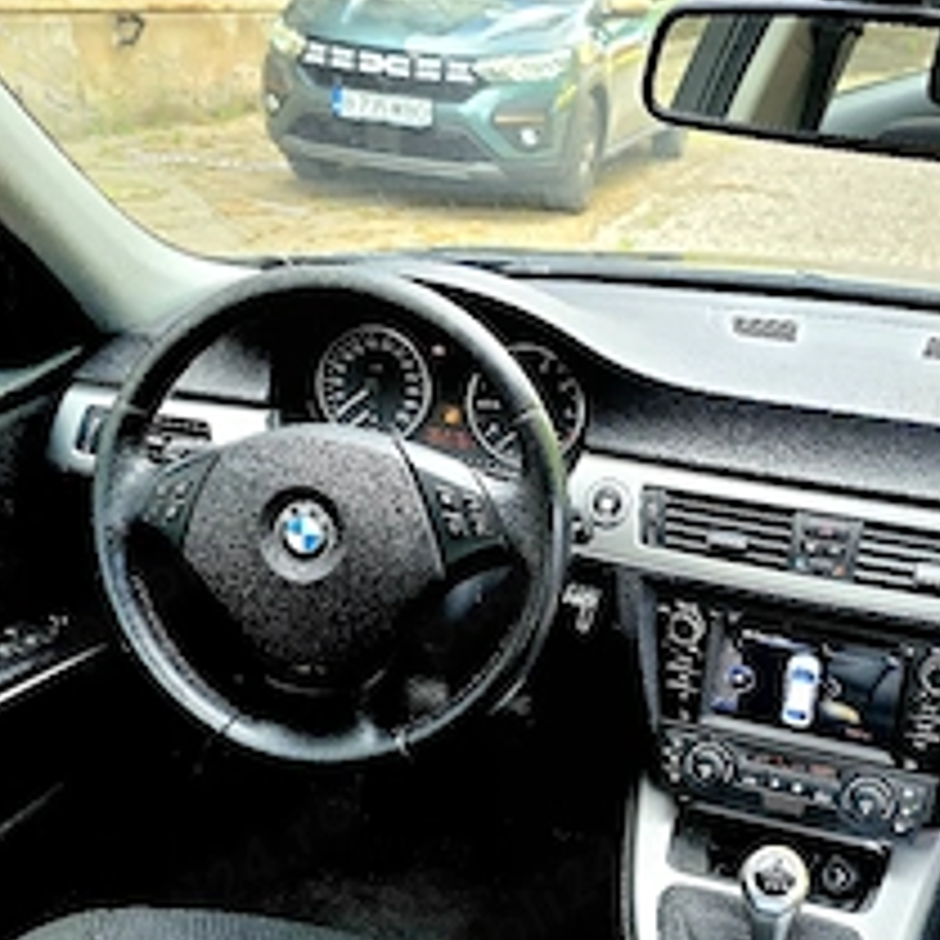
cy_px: 603
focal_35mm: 39
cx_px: 648
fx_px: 1198
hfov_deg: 42.1
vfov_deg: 42.4
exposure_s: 1/70.4
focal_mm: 6.3
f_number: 1.7
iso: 16
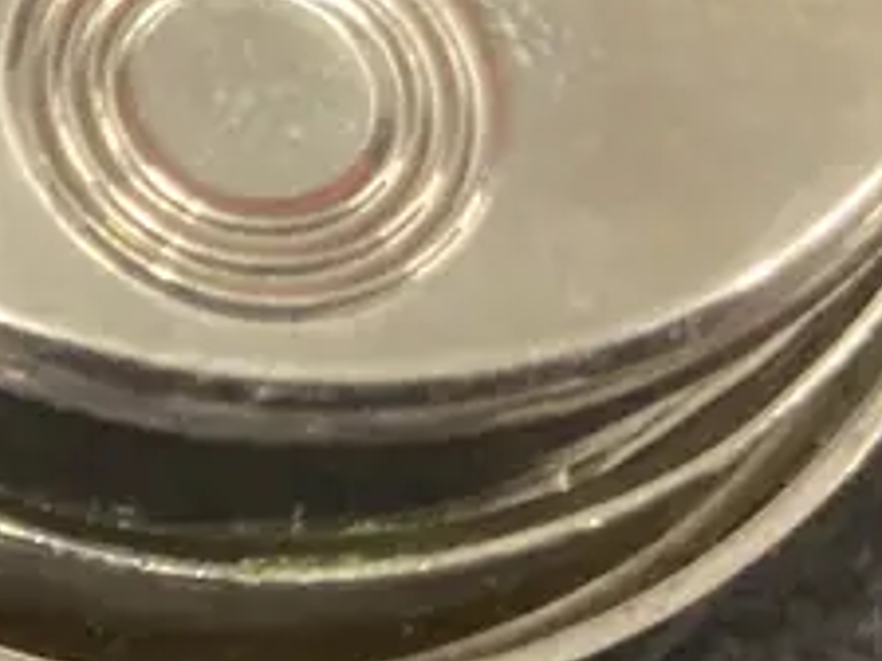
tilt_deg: -59.0
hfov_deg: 13.9
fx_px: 3261
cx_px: -638
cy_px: -134
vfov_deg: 11.4
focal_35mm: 128
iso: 200
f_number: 1.8
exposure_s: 1/50
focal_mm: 3.99
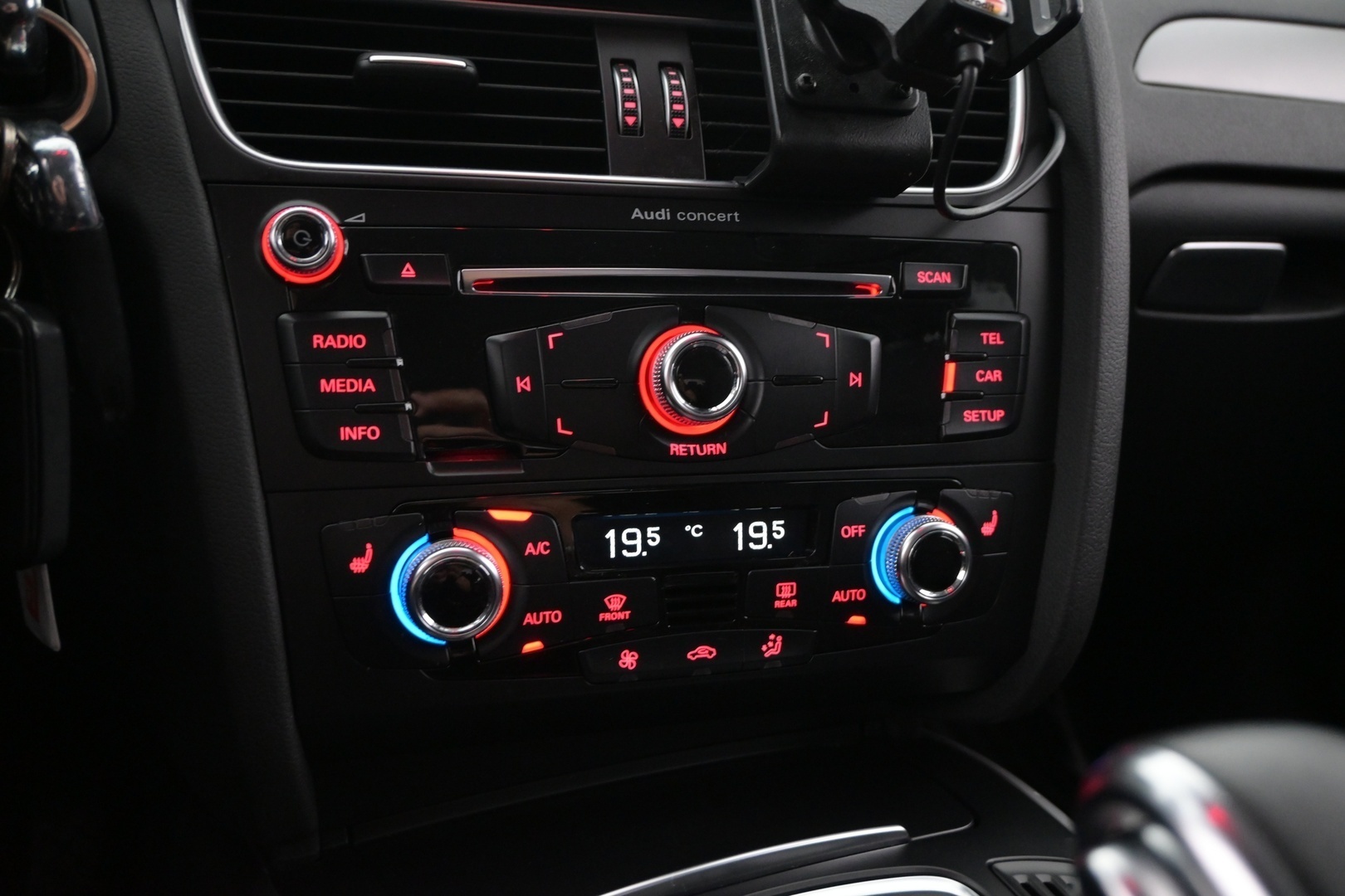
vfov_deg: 43.6
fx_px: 1121
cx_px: 672
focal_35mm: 30
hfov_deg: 61.9
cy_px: 448
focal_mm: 20
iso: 2500
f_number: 3.8
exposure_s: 1/30
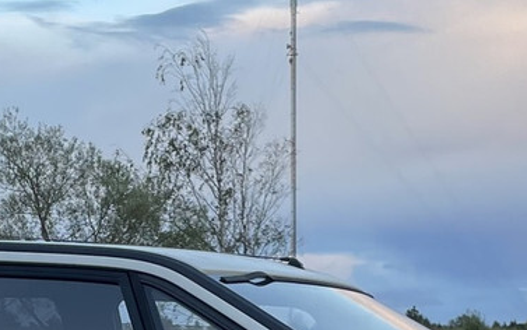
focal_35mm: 117
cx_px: 105
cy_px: 459
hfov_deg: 17.7
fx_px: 1681
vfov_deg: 10.9
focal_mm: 4.2
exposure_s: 1/121
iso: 40
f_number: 1.6
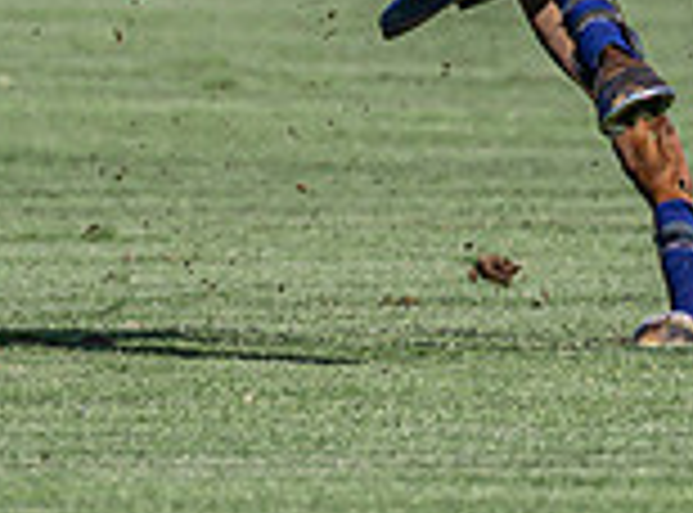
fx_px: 54638
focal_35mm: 2742
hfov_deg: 0.7
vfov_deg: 0.5
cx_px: 245
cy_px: -289
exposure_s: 1/1250
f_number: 5.6
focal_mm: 400
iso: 250
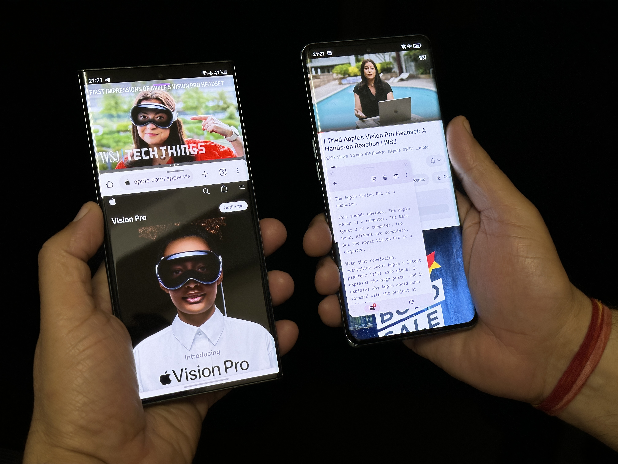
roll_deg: -1.0
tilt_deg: -15.9
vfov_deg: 30.3
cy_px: 232
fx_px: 857
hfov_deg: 39.7
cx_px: 309
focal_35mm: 48
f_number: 1.78
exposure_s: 1/309
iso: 64
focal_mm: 6.86
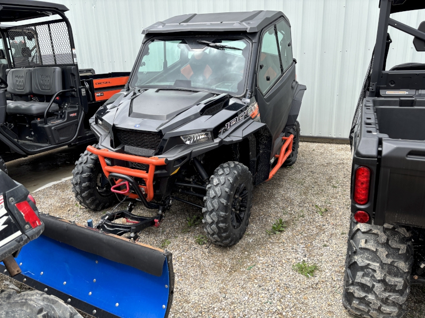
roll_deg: +1.2
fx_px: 319
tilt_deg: -16.5
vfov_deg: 53.1
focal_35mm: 26
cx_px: 212
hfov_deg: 67.3
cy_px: 159
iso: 50
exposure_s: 1/684
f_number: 1.6
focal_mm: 5.96
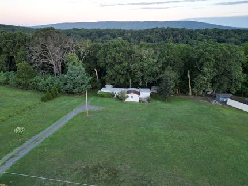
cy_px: 93
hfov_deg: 71.6
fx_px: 172
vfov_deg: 56.8
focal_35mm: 24
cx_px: 124
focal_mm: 6.72
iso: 100
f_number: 1.7
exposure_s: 1/80
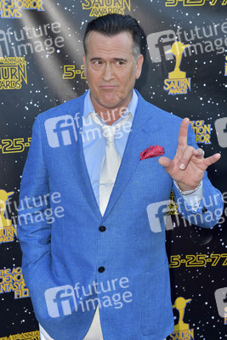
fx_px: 586
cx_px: 114
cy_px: 170
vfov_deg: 32.4
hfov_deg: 21.9
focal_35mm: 62
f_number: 6.3
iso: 500
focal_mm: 62
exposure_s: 1/320
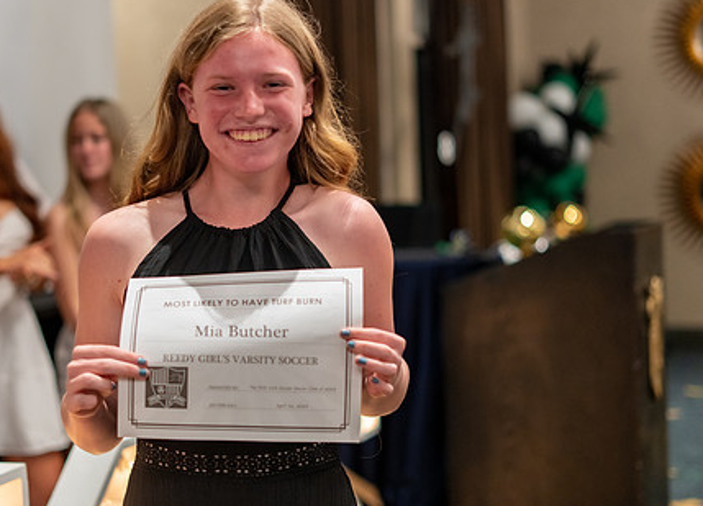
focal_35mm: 72
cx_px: 267
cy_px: 254
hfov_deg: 27.3
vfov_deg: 19.9
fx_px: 1442
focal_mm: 50
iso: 1000
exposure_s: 1/250
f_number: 1.8
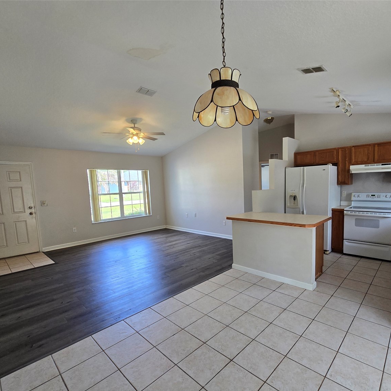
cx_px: 226
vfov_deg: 87.4
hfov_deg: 86.8
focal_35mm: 16
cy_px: 204
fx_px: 204
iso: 80
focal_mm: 2.2
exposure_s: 1/60
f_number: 2.2
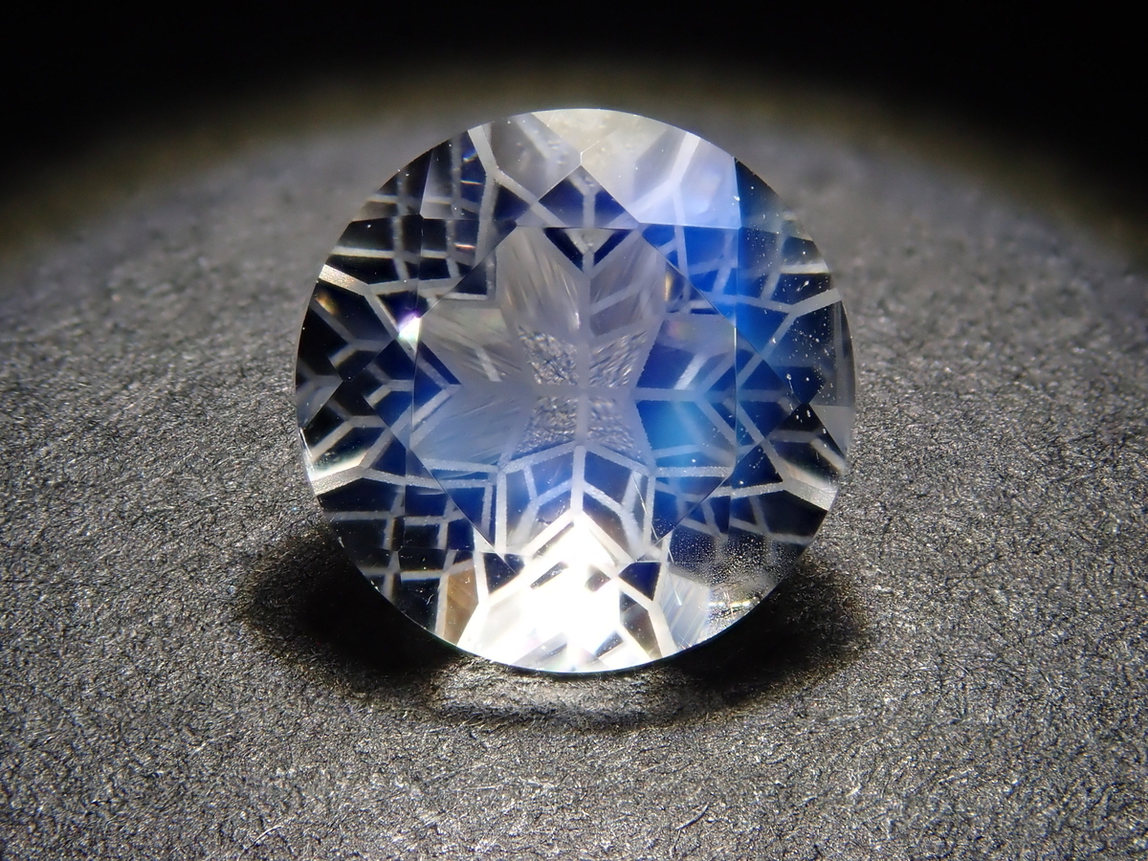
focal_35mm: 80
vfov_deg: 18.4
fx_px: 2653
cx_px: 574
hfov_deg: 24.4
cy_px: 430
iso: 160
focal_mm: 14.41
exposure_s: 1/320
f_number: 5.6
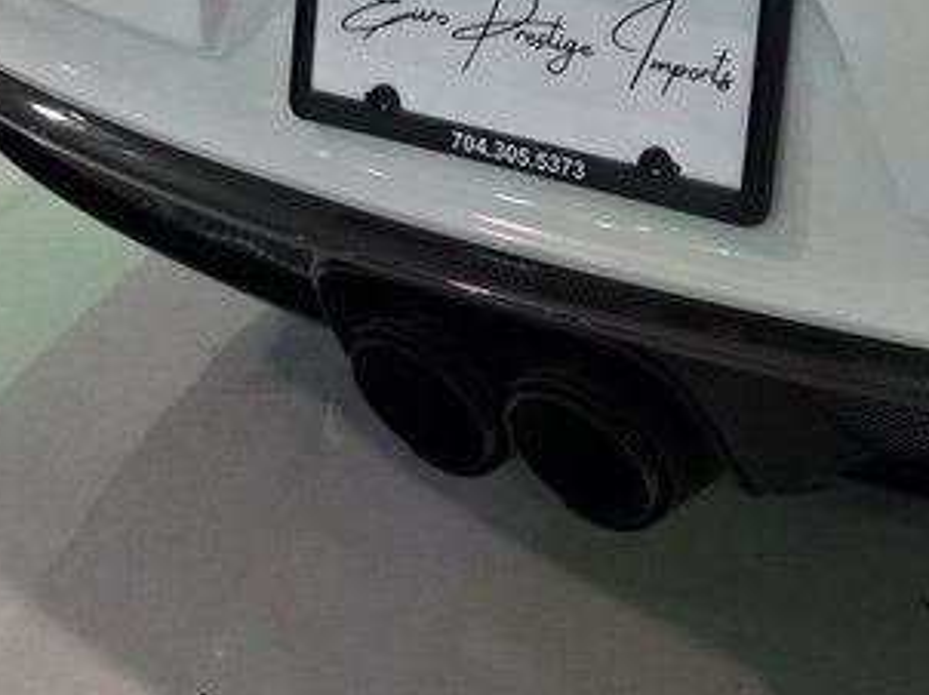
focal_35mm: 78
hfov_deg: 22.6
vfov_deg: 18.0
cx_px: 1181
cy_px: -135
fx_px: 2092
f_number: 1.7
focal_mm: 6.3
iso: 500
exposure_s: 1/120
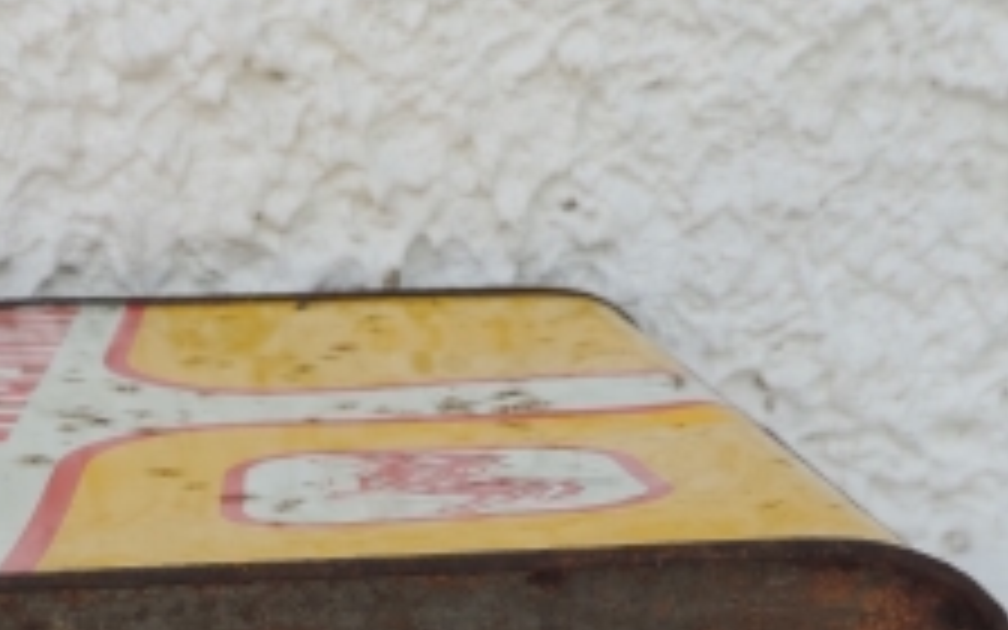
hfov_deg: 29.8
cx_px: 270
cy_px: 734
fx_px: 1868
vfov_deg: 18.3
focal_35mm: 68
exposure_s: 1/640
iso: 80
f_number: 3
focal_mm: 4.3
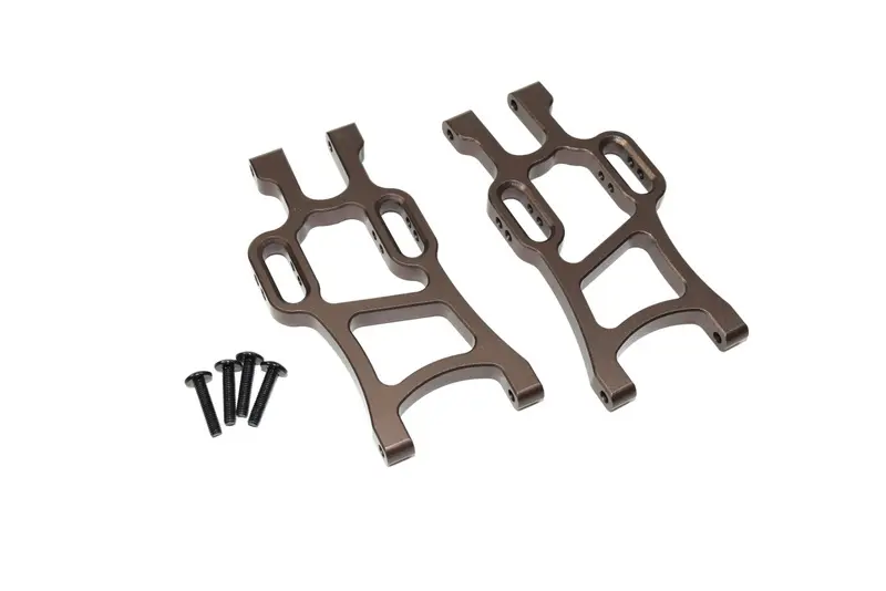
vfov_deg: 28.1
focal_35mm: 48
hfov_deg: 41.1
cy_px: 296
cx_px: 443
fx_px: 1182
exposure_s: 1/50
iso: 100
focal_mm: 32
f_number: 11
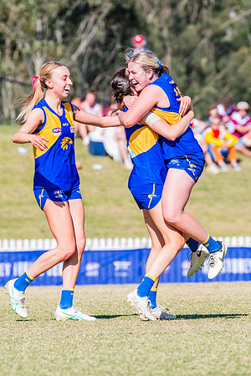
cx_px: 159
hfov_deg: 1.9
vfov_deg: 2.9
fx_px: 7565
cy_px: 149
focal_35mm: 723
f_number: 10
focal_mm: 380
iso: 800
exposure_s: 1/1600
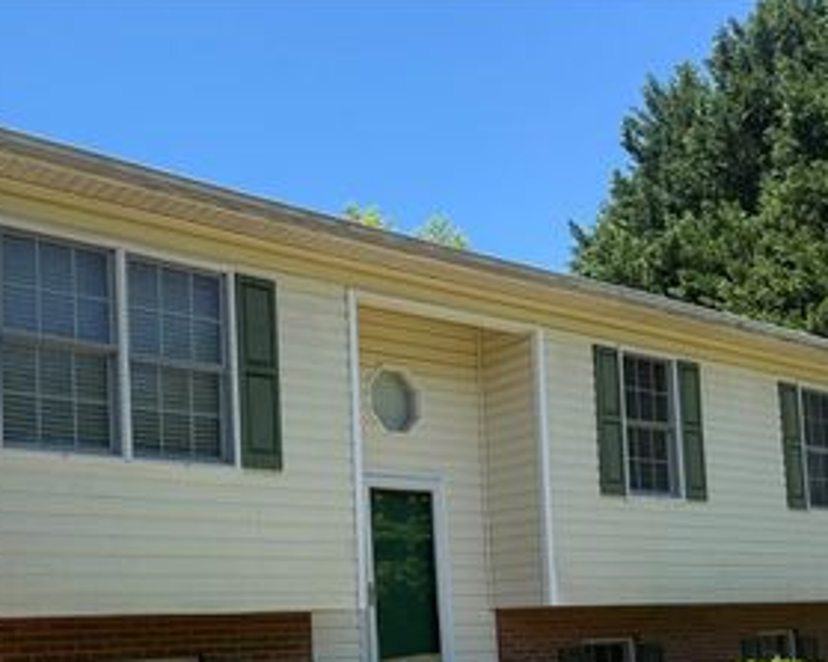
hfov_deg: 43.4
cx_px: 294
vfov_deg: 34.4
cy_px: 545
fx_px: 1029
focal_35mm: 42
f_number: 1.78
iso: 80
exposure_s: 1/2445
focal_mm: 6.76
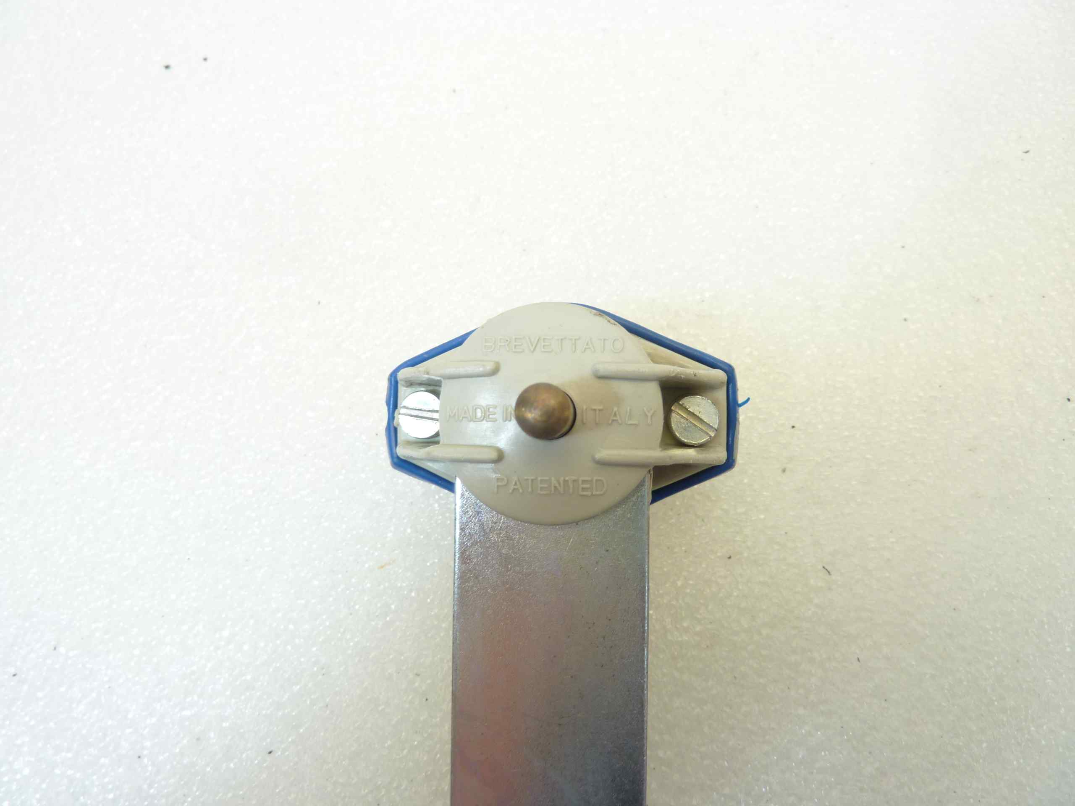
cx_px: 538
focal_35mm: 25
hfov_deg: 69.4
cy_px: 403
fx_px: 776
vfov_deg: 54.9
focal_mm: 4.1
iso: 80
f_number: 3.3
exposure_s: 1/20
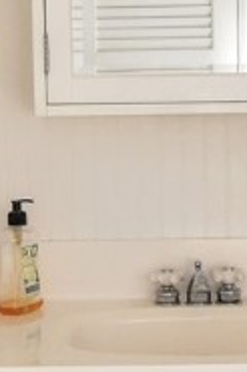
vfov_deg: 13.7
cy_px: 181
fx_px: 1547
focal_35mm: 150
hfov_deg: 9.1
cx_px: 135
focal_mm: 24
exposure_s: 1/60
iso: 200
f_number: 5
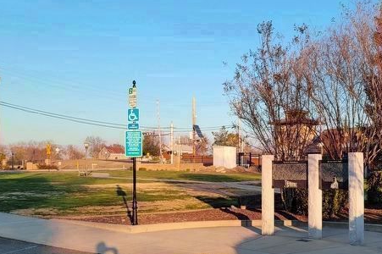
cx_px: 269
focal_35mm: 48
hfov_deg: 40.4
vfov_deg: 27.7
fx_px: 509
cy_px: 182
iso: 40
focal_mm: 5.4
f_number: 1.8
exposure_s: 1/859
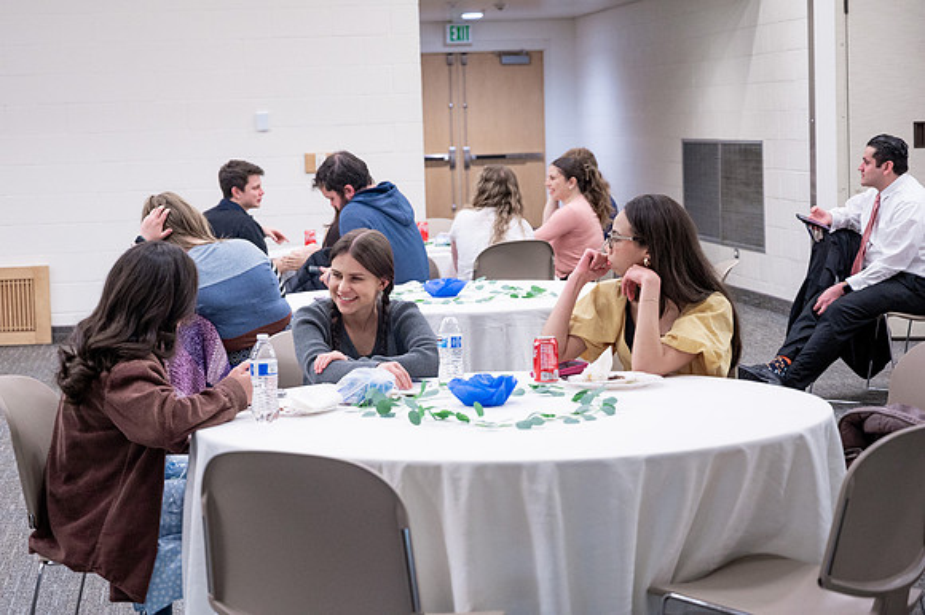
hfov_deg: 25.2
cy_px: 262
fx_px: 2066
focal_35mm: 80
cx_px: 393
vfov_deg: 16.9
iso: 1600
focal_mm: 70
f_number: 4
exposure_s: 1/200
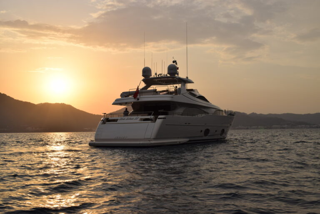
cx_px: 160
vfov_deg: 30.8
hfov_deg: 45.0
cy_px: 107
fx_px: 387
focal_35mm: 44
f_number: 13
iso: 100
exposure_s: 1/200
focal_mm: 29
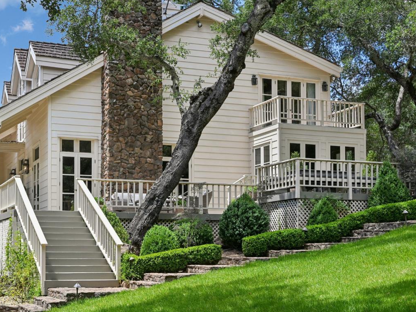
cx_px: 120
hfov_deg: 35.0
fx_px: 649
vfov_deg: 27.0
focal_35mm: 54
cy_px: 184
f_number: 11
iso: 800
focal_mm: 38
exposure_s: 1/800
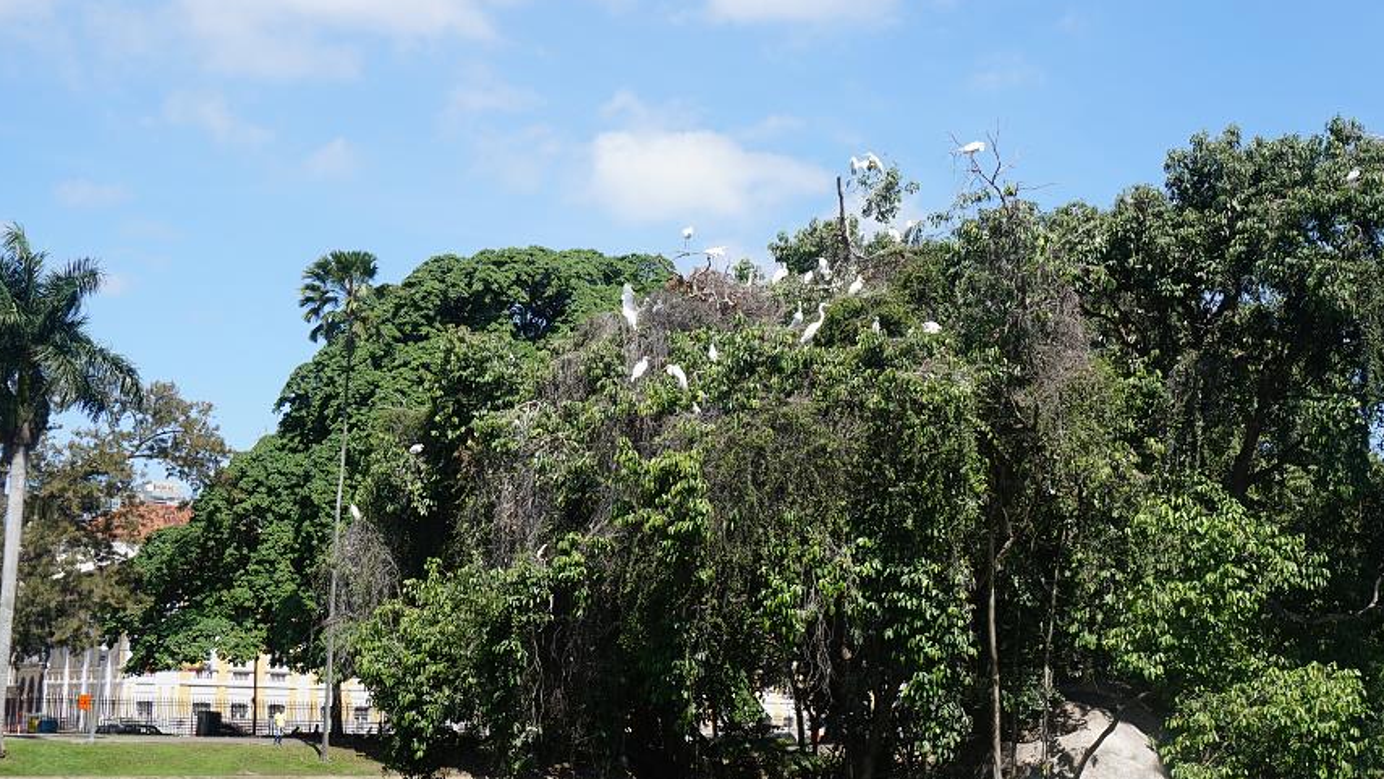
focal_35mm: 50
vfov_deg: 24.1
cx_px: 814
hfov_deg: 41.4
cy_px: 466
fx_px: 1823
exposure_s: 1/80
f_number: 13
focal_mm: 25
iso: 100
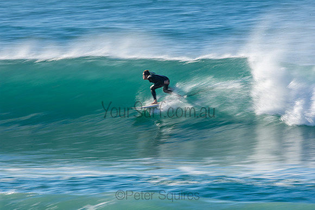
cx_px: 158
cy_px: 105
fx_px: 6564
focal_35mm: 750
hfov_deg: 2.7
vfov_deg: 1.8
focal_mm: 500
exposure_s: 1/40
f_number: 20
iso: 100
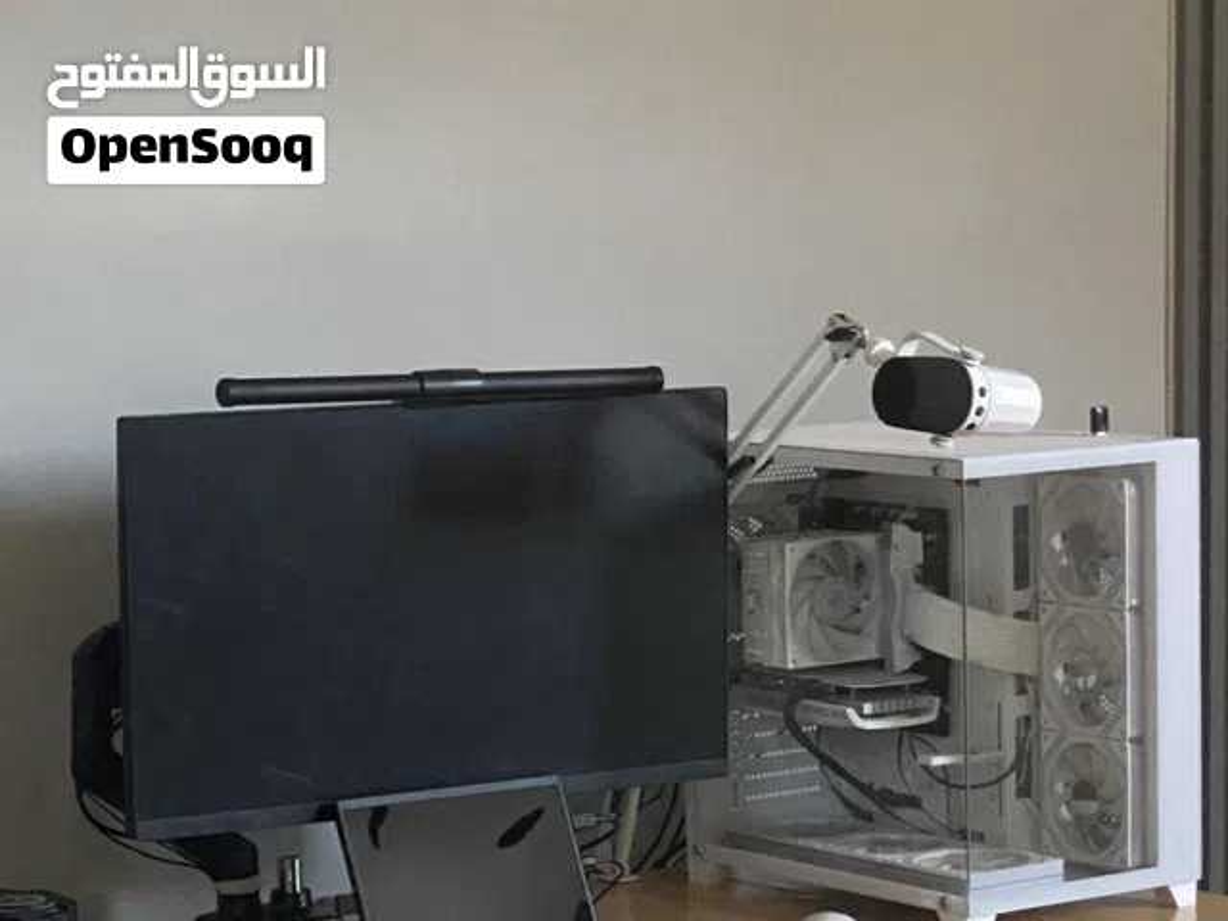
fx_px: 1845
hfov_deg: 36.8
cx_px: 614
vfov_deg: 28.0
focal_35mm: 52
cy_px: 460
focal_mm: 6
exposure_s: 1/44
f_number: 2
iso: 640
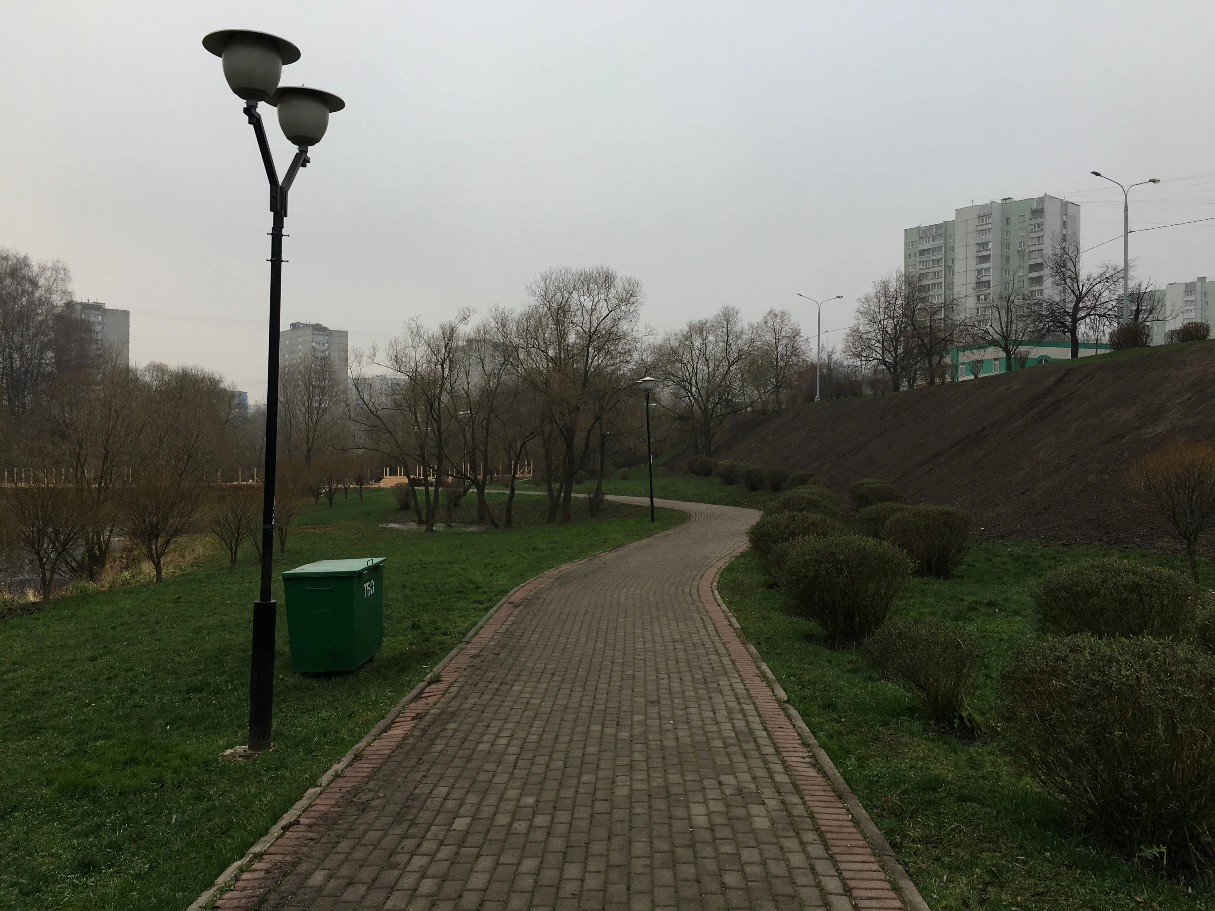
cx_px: 608
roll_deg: -0.4
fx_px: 1018
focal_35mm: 29
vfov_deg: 48.2
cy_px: 456
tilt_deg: +1.2
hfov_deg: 61.7
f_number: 2.2
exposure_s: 1/211
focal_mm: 4.15
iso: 25
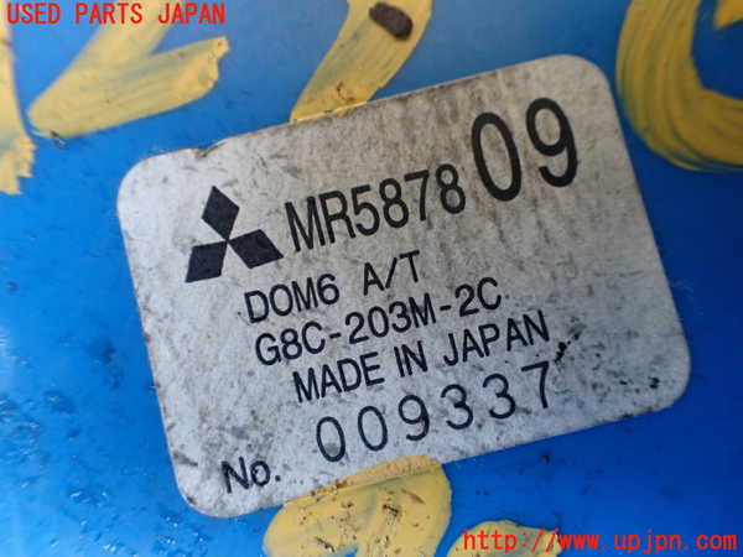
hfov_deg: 60.0
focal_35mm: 30
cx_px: 372
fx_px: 644
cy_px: 278
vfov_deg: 46.8
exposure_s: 1/125
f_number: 2.3
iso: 500
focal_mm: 5.4
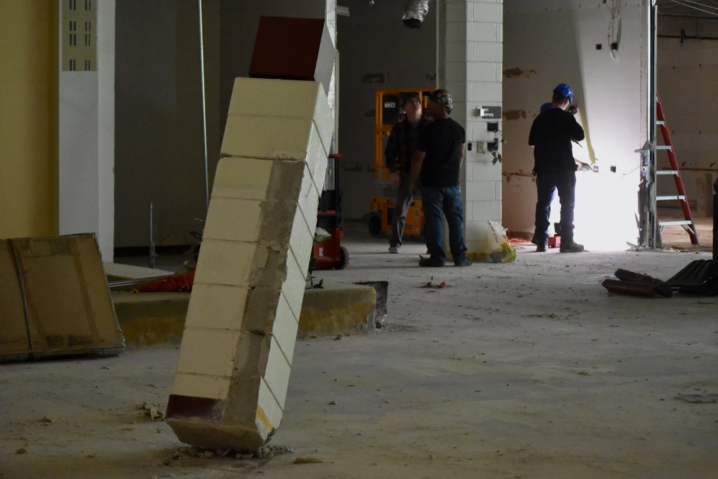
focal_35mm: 82
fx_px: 1645
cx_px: 359
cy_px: 240
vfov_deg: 16.6
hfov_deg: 24.6
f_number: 4
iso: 4500
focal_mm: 55
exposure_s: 1/60
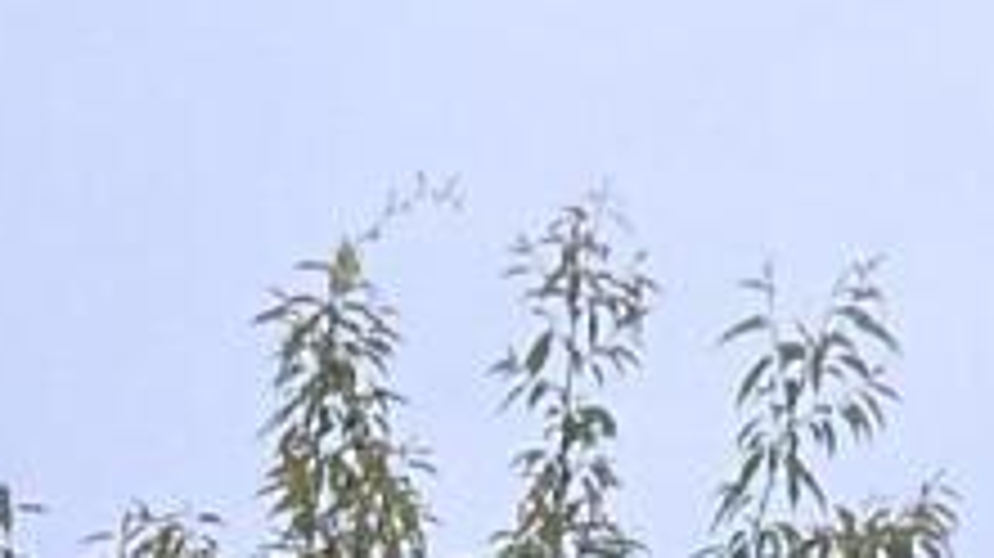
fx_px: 3372
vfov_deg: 5.3
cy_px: 3303
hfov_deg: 16.0
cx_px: -256
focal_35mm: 128
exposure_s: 1/976
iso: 50
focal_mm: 2.2
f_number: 2.2
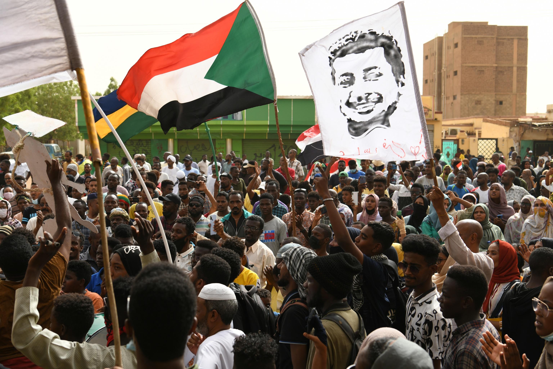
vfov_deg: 29.2
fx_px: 707
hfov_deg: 42.7
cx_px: 276
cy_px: 184
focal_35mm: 46
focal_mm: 46
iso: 250
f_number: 5.6
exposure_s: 1/800
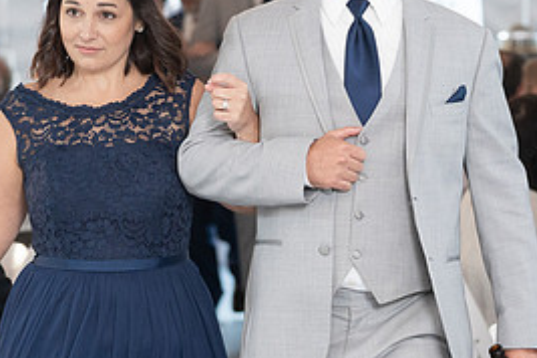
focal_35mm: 255
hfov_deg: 8.1
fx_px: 3803
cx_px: 327
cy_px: 61
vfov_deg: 5.4
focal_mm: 96
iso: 2000
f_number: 4
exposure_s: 1/200
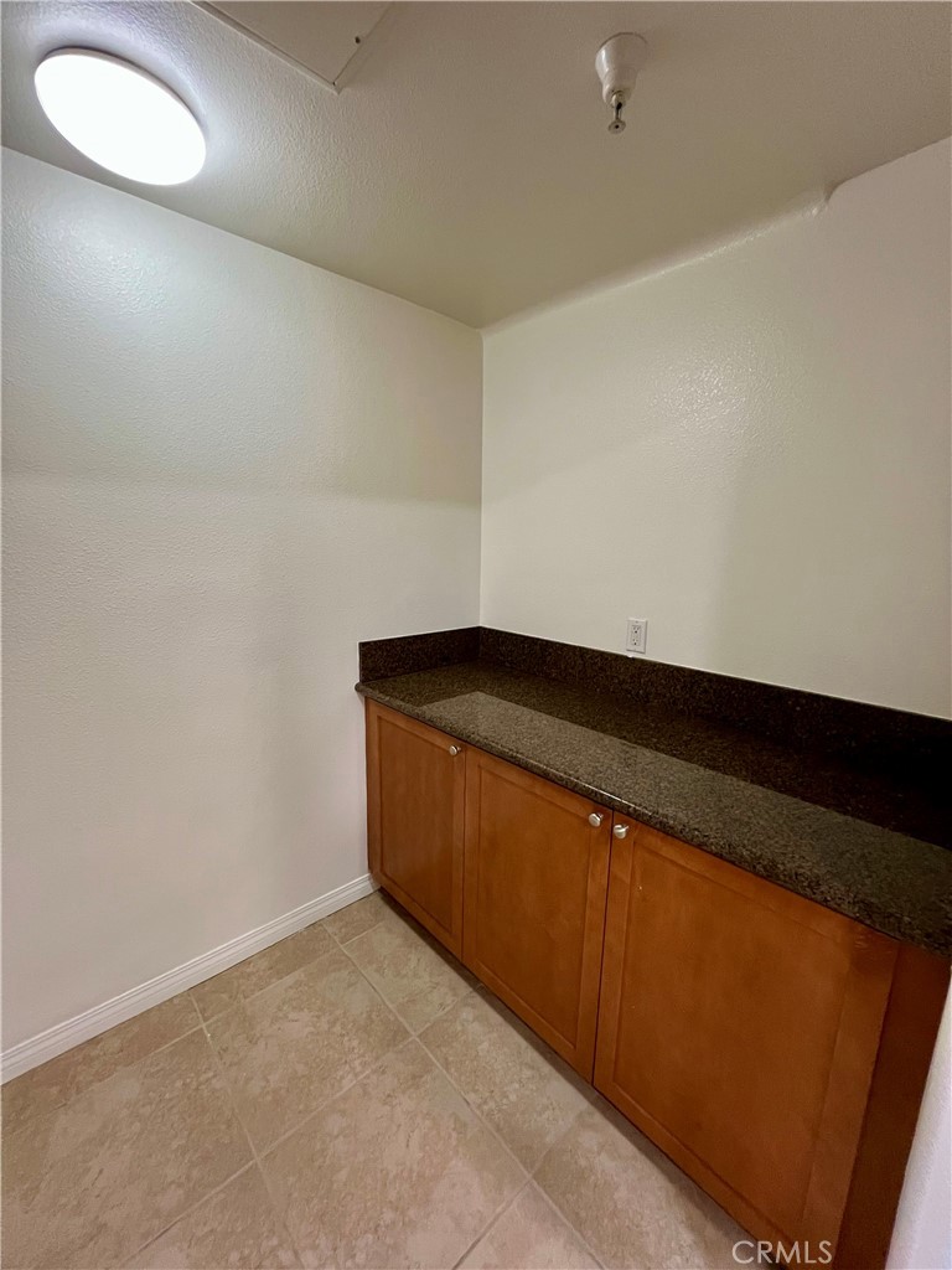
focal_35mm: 13
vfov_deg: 106.2
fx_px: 477
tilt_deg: -10.4
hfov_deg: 89.9
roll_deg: -1.4
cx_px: 476
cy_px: 635
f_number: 1.8
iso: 320
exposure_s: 1/60
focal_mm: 1.57
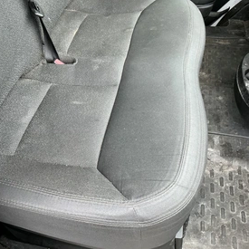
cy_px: 135
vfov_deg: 46.0
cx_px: 82
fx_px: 293
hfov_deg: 45.3
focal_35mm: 36
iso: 64
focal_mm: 3
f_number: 1.8
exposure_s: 1/122
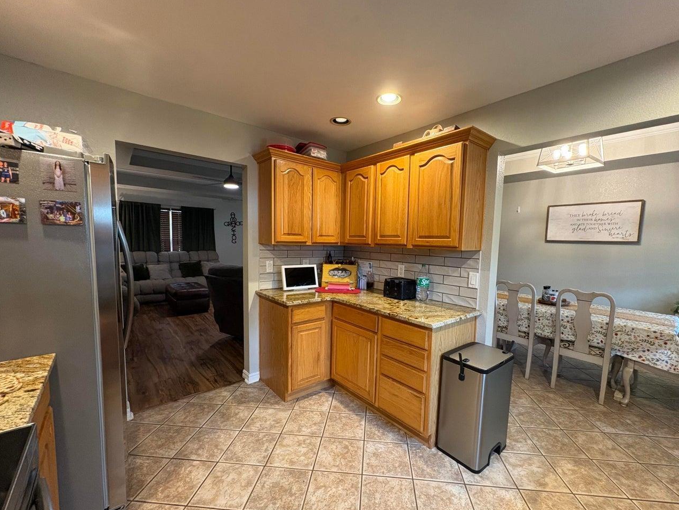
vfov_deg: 81.7
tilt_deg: -4.7
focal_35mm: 15
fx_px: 294
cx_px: 353
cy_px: 267
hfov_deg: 98.1
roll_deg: -1.0
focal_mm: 2.22
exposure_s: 1/60
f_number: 2.2
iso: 320
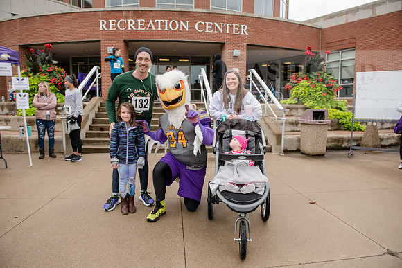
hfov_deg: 73.7
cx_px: 201
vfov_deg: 53.2
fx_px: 268
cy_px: 134
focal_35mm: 24
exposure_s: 1/320
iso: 400
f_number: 4
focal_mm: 24
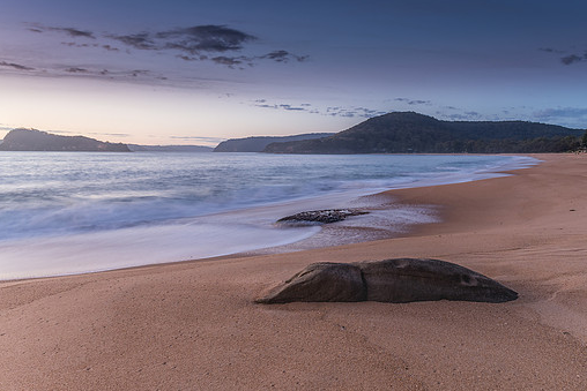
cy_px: 171
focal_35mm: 28
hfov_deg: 65.3
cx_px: 322
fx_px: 457
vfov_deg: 46.3
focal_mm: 16
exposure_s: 2.5
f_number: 8
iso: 50
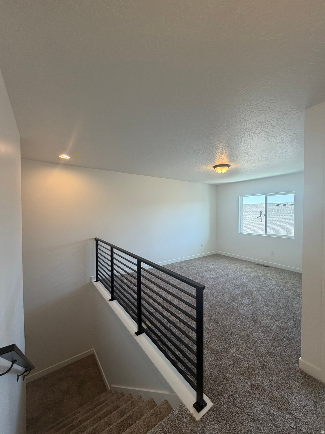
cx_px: 162
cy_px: 217
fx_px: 175
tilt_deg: -1.2
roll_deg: +0.4
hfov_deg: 85.7
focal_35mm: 14
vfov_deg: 102.1
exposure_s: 1/120
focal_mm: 2.22
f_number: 2.2
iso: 160
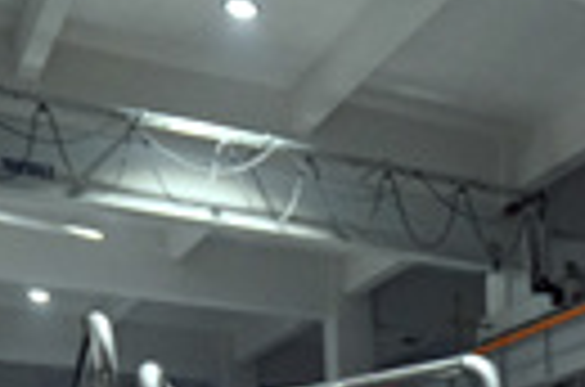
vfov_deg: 13.4
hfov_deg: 23.9
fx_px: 1281
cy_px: 889
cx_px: 662
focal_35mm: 79
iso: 2500
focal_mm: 16
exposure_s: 1/160
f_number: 4
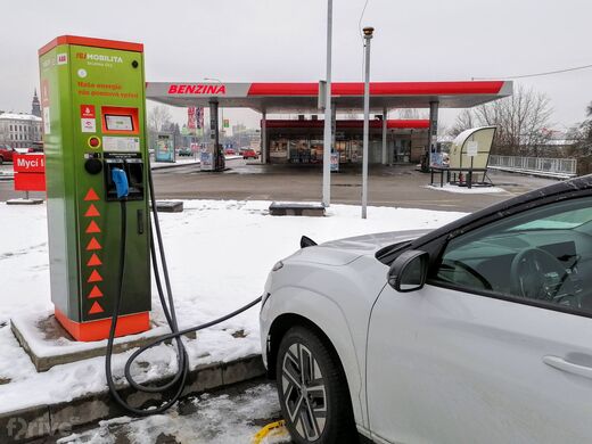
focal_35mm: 34
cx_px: 296
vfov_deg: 41.8
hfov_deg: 54.0
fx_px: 581
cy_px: 222
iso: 50
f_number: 1.8
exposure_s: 1/194
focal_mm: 5.3
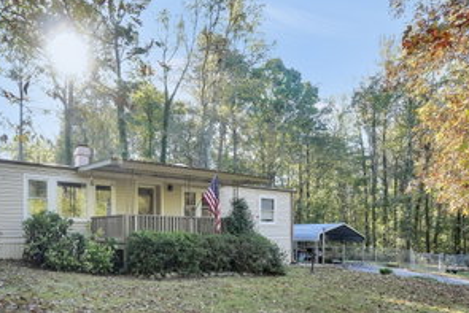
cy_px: 241
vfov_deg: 47.5
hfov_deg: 67.5
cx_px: 157
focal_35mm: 26
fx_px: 339
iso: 100
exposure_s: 1/80
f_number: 4.5
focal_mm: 10
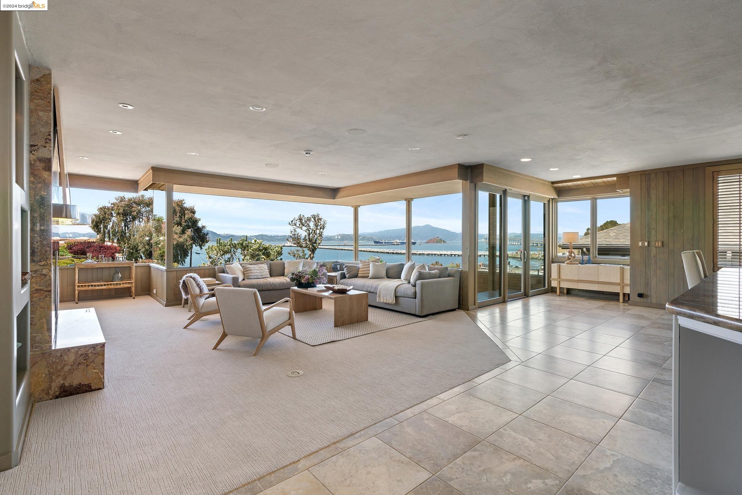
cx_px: 371
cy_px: 248
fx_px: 330
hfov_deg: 96.7
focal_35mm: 16
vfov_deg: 73.7
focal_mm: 16
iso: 320
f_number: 9
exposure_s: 1/20
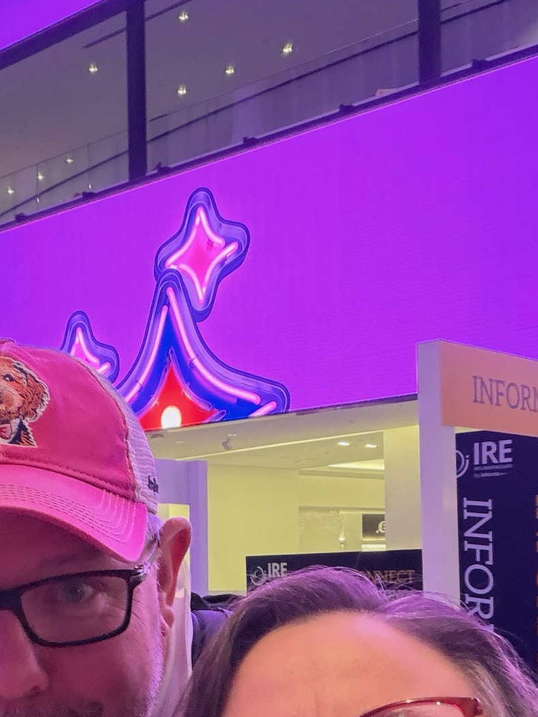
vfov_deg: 32.2
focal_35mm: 58
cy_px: 589
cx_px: 132
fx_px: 1202
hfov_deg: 24.9
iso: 250
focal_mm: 2.71
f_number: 1.9
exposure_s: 1/60
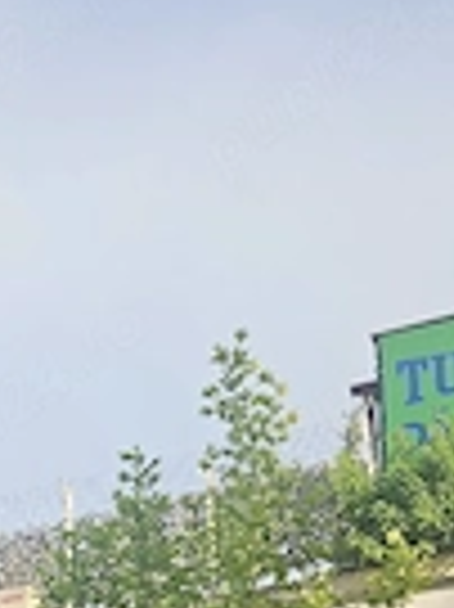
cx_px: 90
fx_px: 1191
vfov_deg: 24.4
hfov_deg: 21.3
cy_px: 820
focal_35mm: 68
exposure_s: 1/588
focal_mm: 5.4
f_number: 1.8
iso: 25
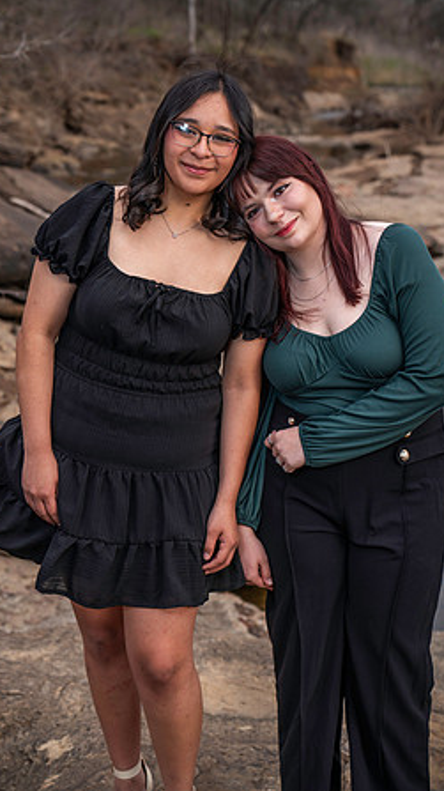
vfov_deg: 36.0
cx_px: 225
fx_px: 1216
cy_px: 395
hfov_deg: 20.7
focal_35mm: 58
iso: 100
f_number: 4
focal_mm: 55
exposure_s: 1/200
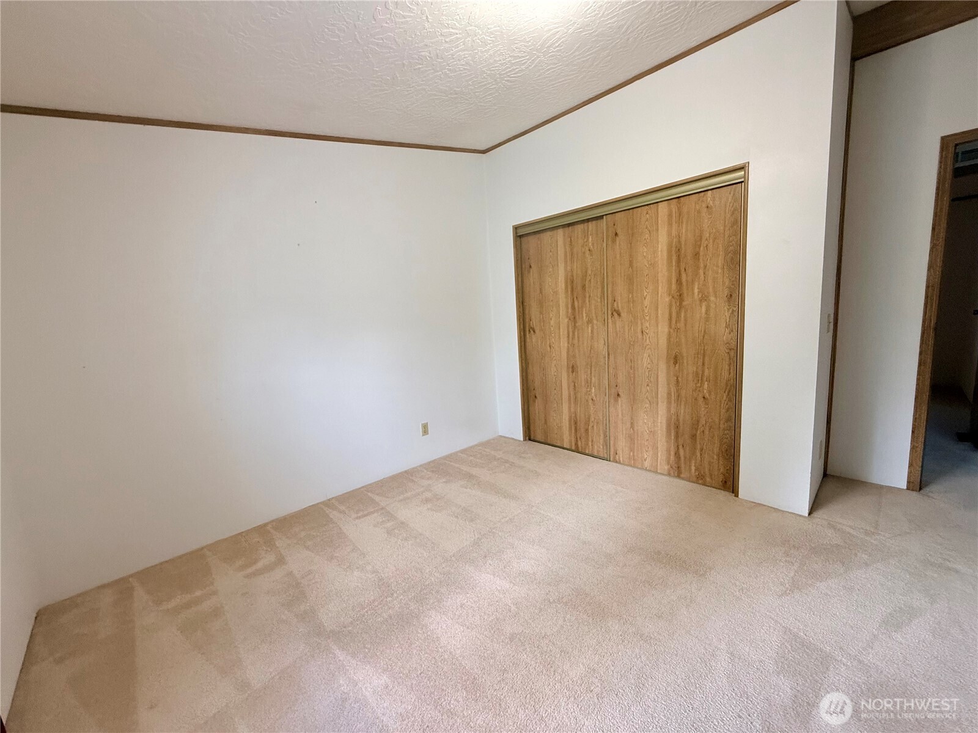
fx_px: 396
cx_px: 489
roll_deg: +3.6
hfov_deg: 102.1
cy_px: 366
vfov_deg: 85.7
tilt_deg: -8.7
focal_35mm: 14
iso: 320
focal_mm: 2.22
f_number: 2.2
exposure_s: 1/120
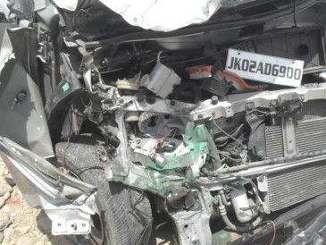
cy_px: 139
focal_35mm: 46
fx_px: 433
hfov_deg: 40.9
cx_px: 207
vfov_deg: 31.5
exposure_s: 1/180
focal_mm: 6.3
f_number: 8.4
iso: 100
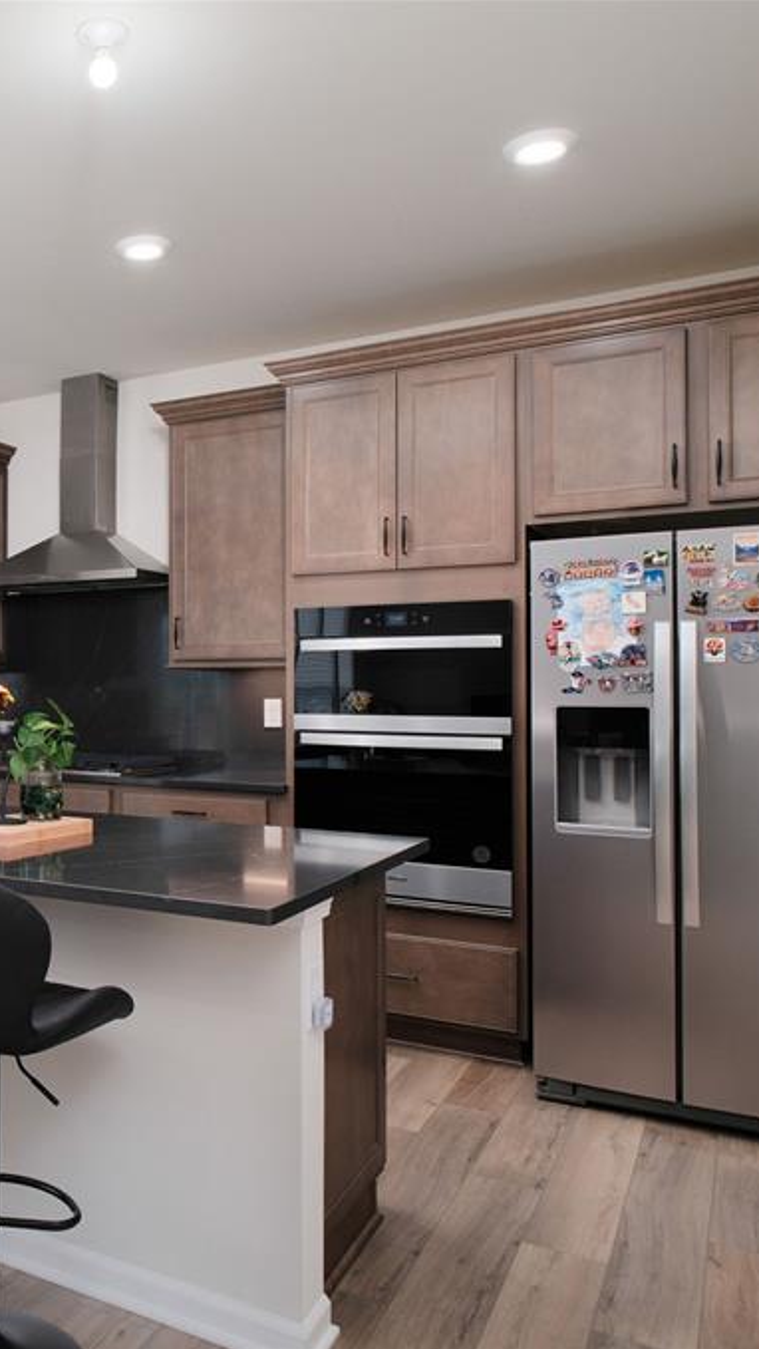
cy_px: 675
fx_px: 1073
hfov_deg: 35.7
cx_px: 26
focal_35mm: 30
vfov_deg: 64.3
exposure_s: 1/250
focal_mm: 12.8
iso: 800
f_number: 6.4
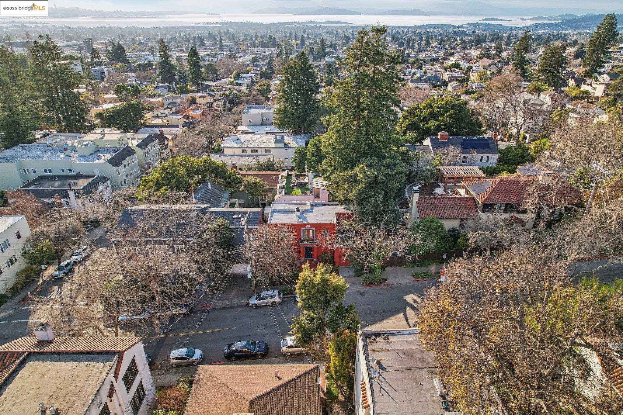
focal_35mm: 22
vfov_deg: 57.2
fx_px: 381
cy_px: 208
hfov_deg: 78.6
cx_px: 312
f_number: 2.8
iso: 120
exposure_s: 1/50
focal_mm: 8.4
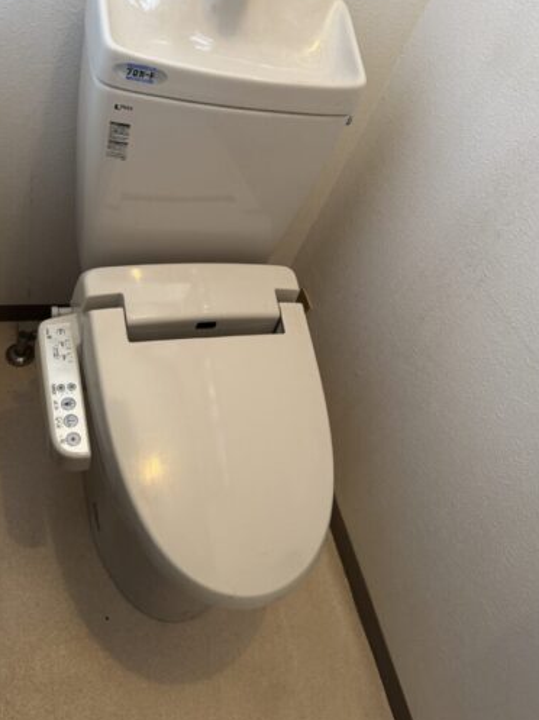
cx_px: 252
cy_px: 306
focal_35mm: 29
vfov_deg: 61.4
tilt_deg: -47.3
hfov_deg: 48.1
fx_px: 603
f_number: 1.78
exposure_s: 1/50
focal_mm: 6.76
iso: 320
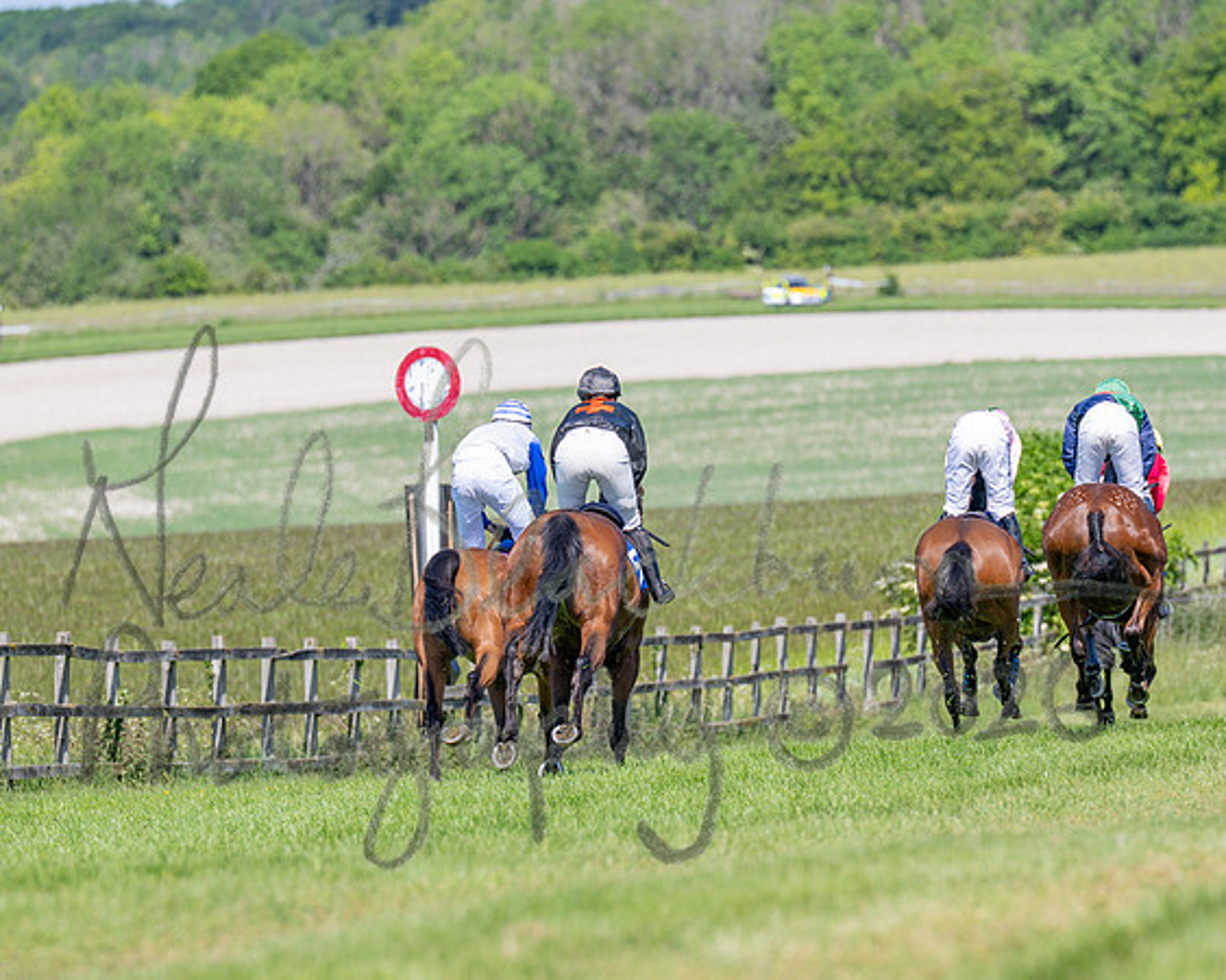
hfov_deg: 5.7
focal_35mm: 338
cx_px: 613
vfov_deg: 4.6
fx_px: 12260
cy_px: 490
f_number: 4
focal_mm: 200
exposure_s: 1/1600
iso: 200
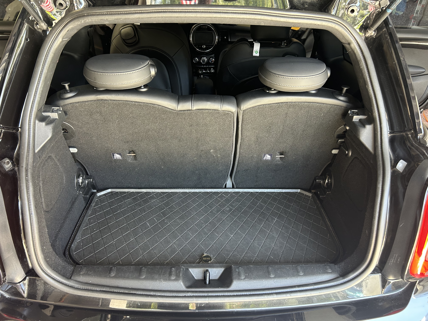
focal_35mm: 26
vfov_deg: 53.1
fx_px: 321
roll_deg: -1.1
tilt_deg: -31.2
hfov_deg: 67.3
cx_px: 214
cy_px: 160
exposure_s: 1/67
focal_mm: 5.7
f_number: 1.5
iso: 125
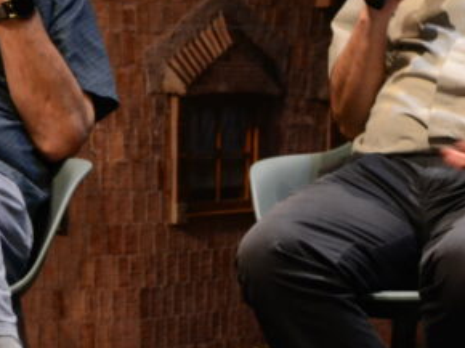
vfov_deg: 2.9
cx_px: 212
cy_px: -68
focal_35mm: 518
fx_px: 6953
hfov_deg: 3.8
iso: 1600
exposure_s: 1/20
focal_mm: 130
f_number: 5.6
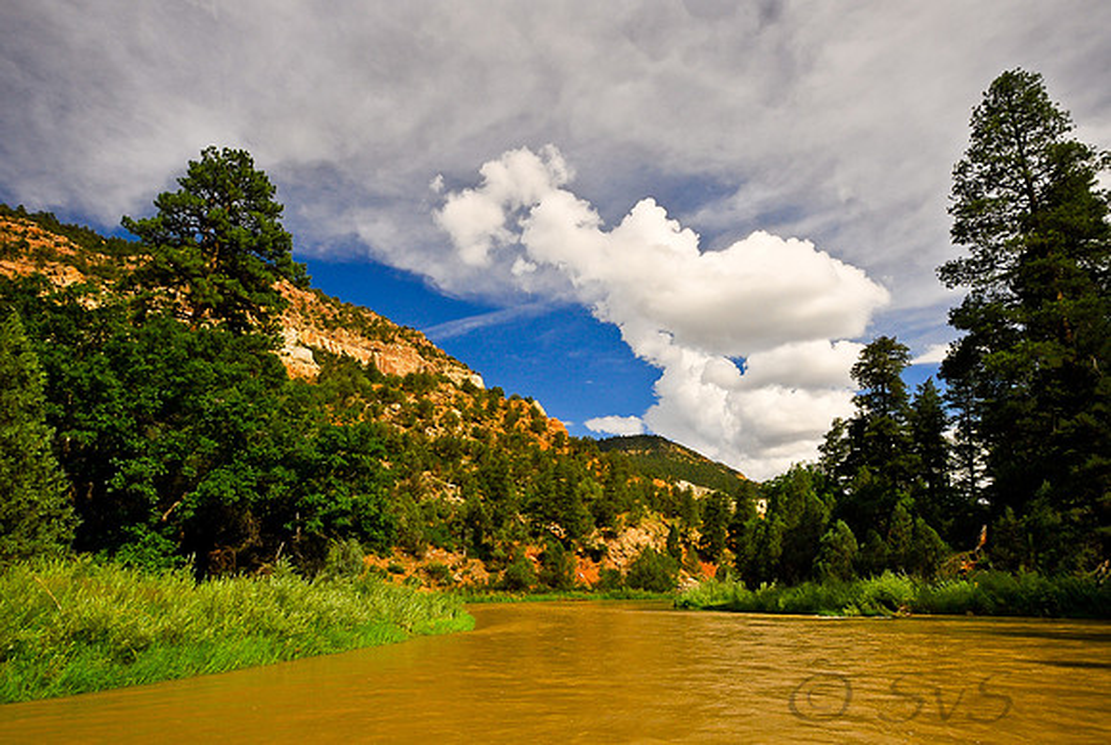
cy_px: 372
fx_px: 649
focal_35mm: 21
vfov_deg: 59.7
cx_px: 556
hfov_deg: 81.1
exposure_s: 1/250
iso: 200
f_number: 8
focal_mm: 14
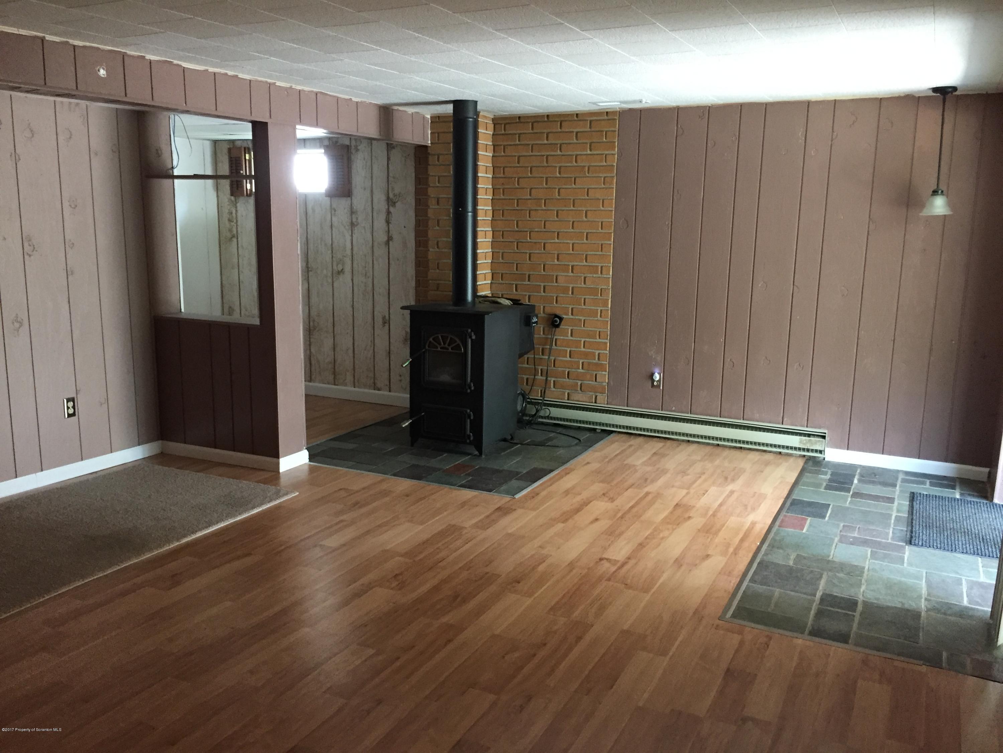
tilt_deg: -10.1
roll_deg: -0.1
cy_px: 376
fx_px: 840
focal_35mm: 29
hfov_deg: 61.7
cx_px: 502
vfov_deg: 48.2
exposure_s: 1/30
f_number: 2.2
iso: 200
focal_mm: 4.15
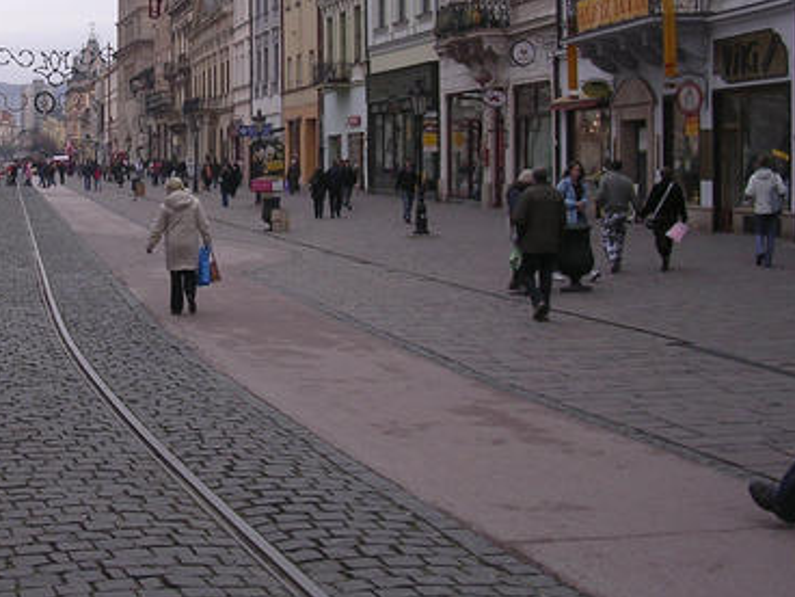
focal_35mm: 66
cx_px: 130
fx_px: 1516
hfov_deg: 28.6
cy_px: 184
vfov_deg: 22.1
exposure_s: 1/289
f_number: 2.8
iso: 100
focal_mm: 5.8
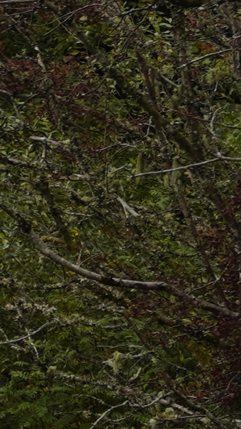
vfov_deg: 7.8
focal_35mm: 273
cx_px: -989
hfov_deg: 3.9
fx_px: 3103
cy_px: -52
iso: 100
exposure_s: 1/160
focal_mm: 24
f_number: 5
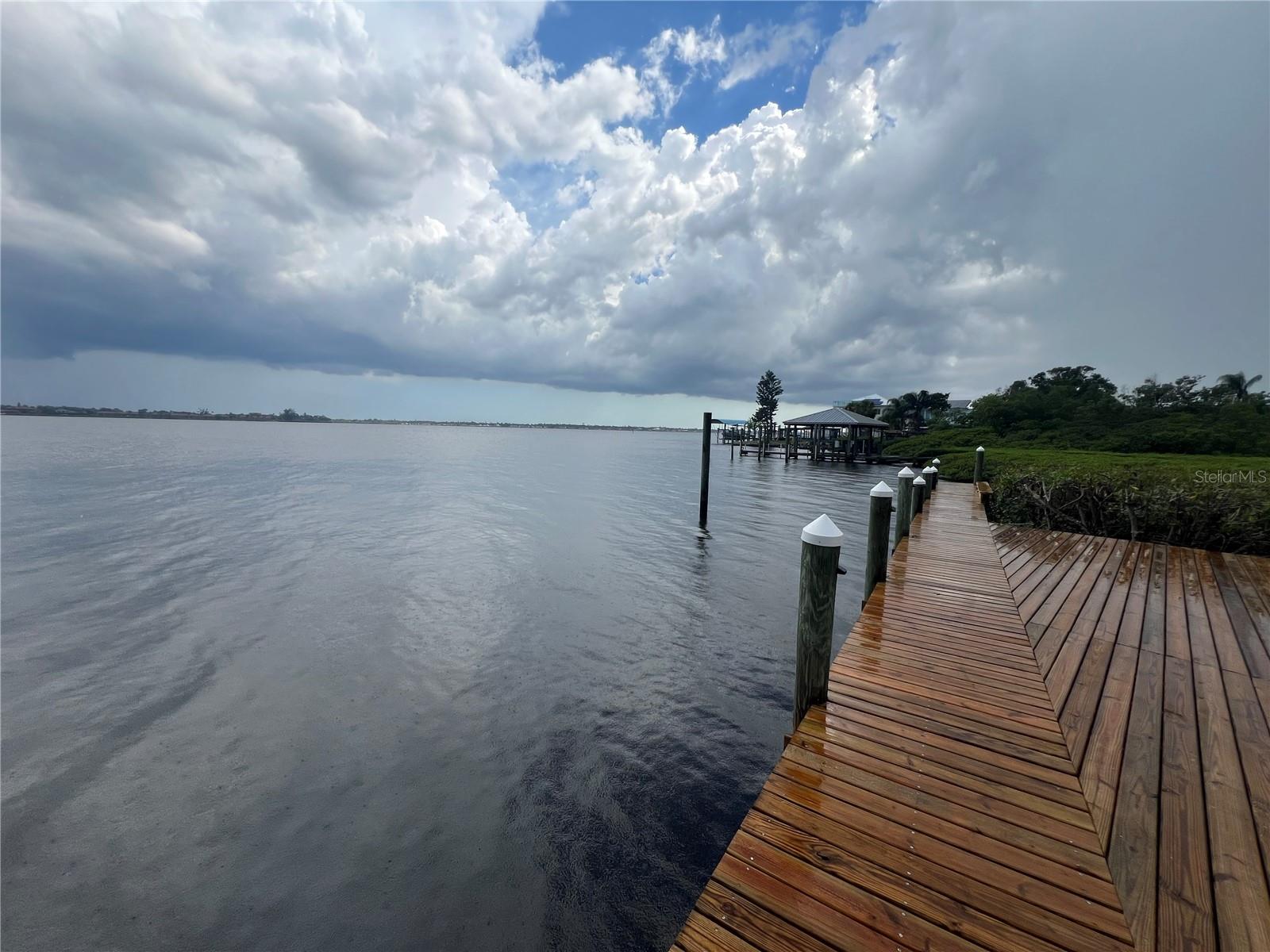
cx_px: 635
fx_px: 477
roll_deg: -1.6
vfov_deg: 89.9
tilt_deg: -6.3
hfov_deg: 106.2
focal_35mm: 13
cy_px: 476
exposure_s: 1/2222
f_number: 1.8
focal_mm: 1.57
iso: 32
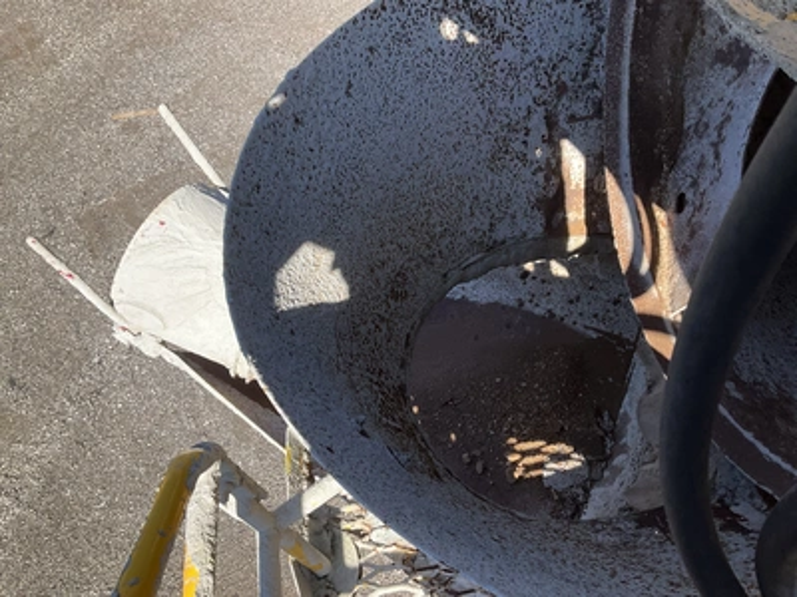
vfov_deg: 48.2
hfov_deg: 61.7
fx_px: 668
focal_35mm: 29
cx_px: 398
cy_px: 298
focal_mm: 3
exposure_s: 1/816
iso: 25
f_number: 1.8
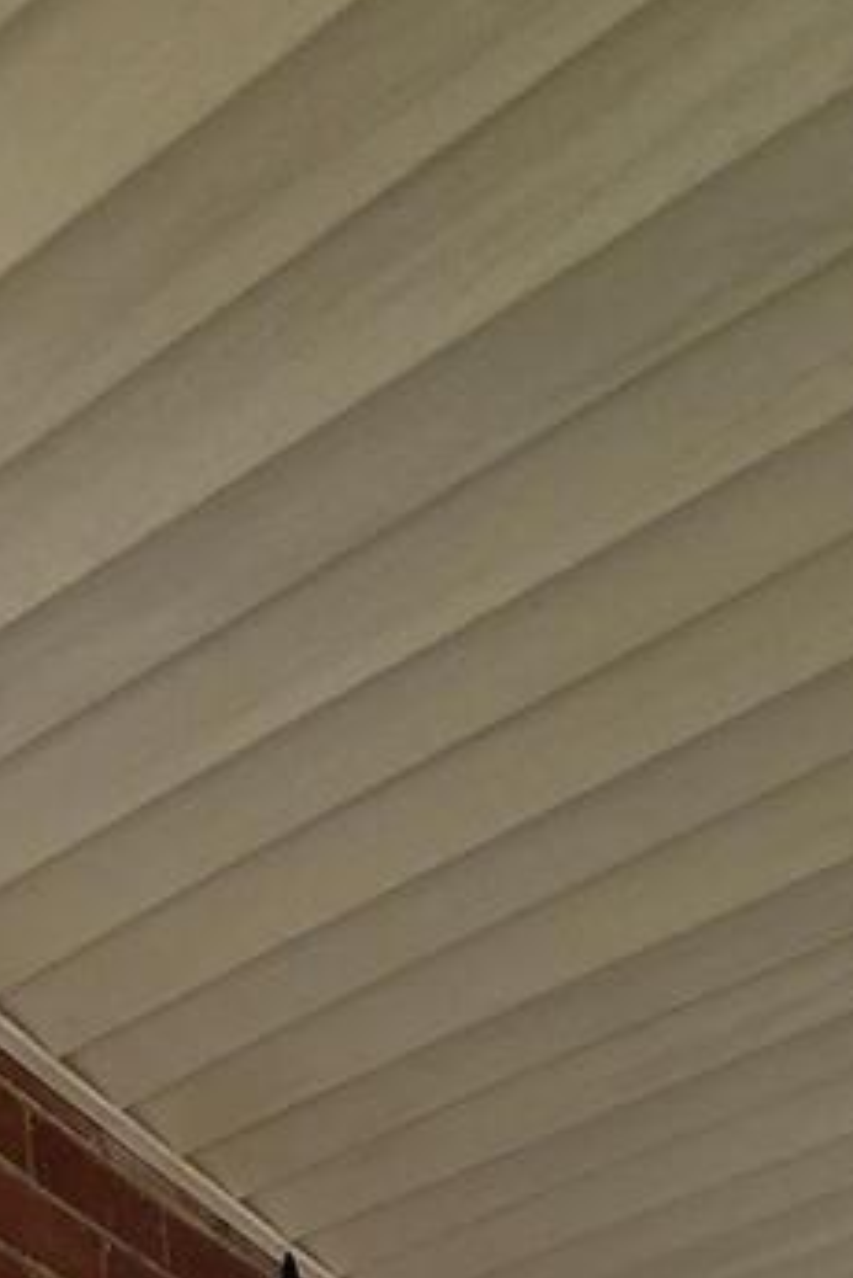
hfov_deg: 21.2
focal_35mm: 60
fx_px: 2130
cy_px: 2582
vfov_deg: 19.0
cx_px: -155
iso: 50
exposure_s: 1/586
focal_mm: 2.2
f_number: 2.2
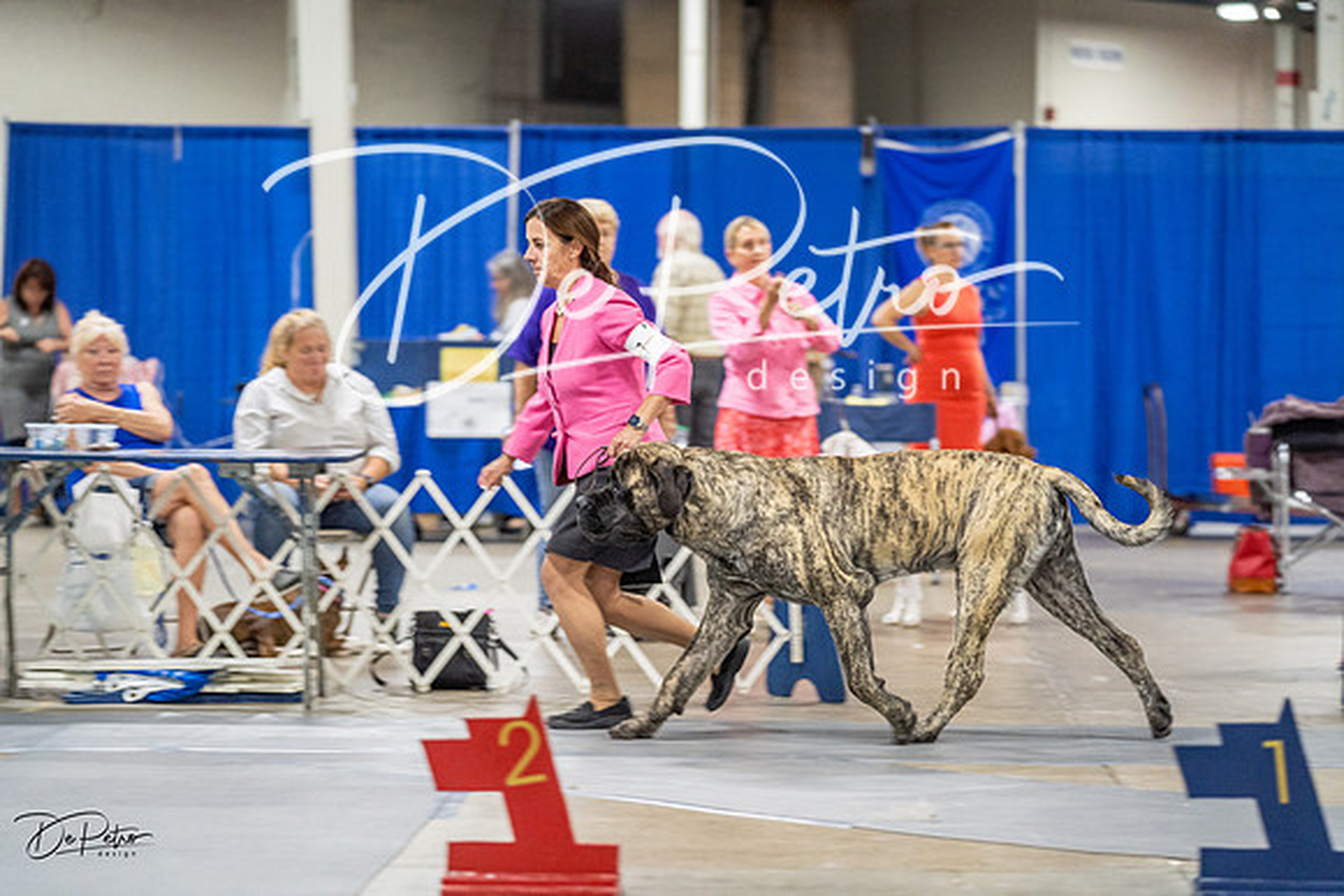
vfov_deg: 11.0
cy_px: 448
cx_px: 672
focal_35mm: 125
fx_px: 4668
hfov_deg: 16.4
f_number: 2.8
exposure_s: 1/160
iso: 3200
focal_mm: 125
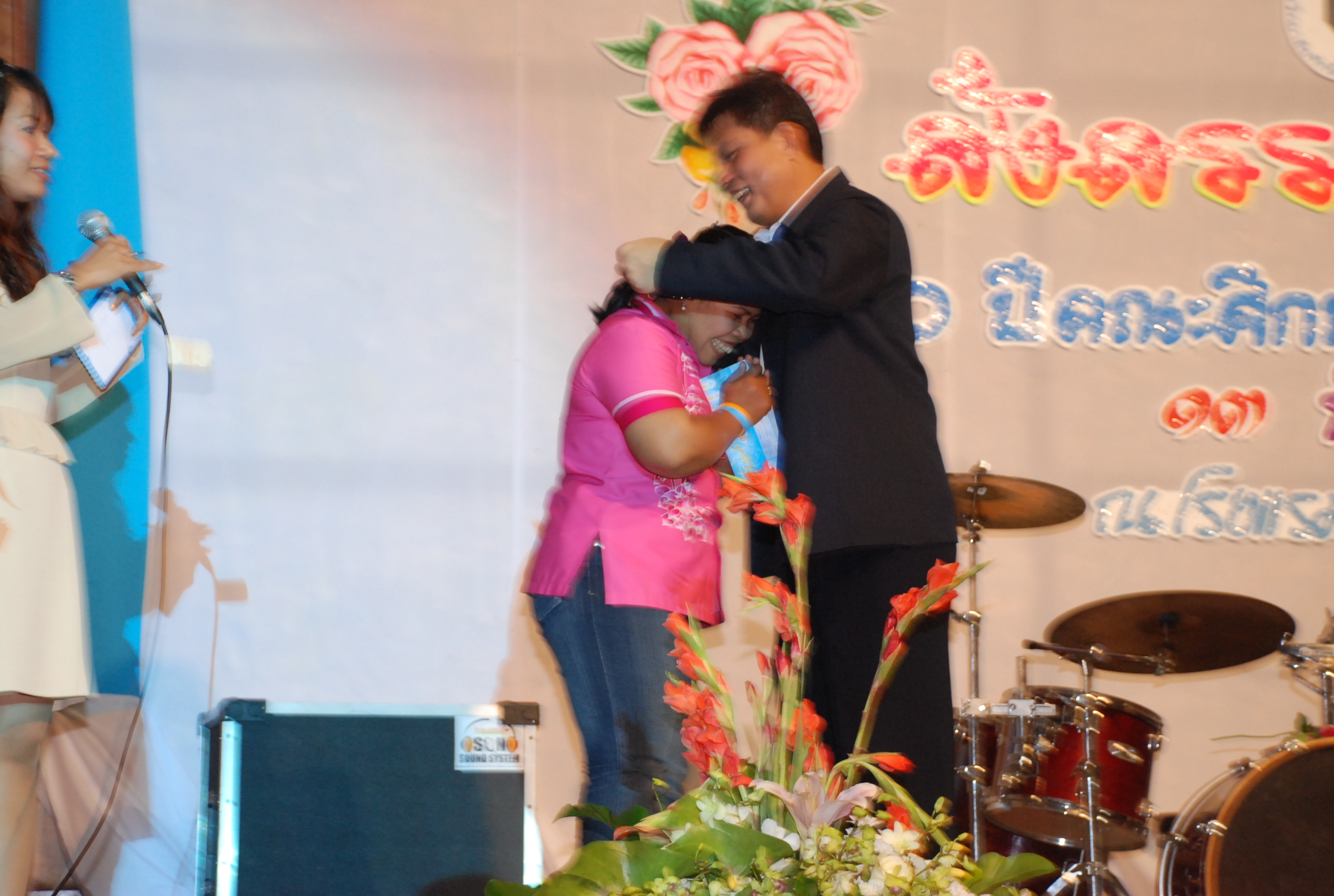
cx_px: 667
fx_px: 3453
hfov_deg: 21.9
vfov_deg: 14.8
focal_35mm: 93
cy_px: 448
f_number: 5.3
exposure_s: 1/10
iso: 800
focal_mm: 62
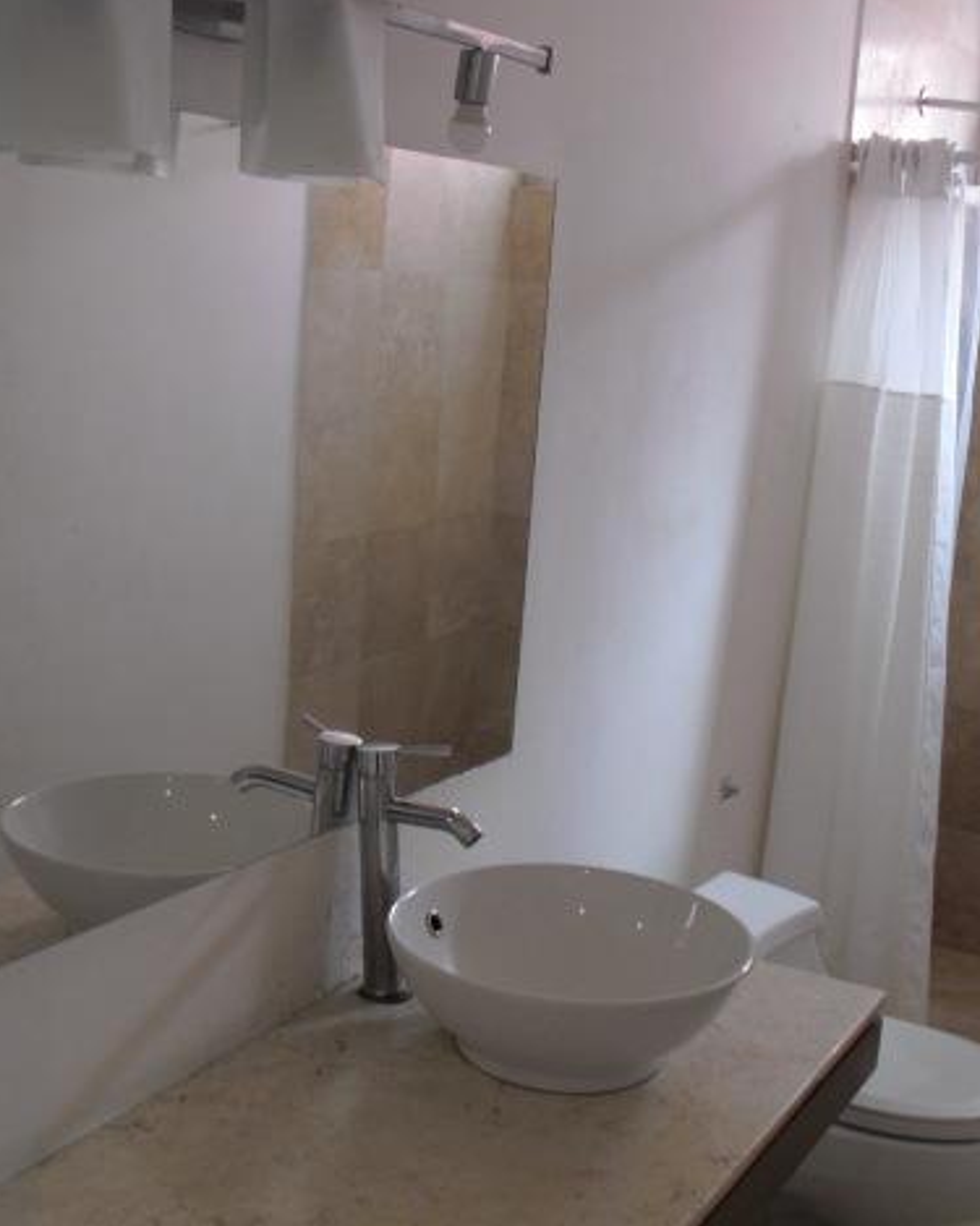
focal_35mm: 48
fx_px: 1741
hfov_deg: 31.4
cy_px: 601
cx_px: 439
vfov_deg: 38.8
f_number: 3.1
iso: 200
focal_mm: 6.3
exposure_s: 1/60
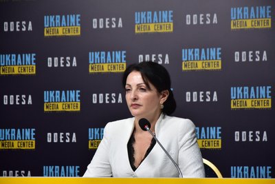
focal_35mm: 158
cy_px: 92
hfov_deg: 13.0
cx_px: 138
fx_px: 1203
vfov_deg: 8.7
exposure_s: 1/200
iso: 1000
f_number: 5.6
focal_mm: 105
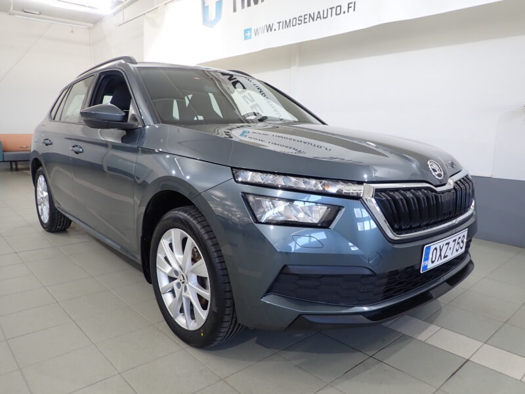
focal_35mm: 25
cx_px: 262
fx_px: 379
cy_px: 197
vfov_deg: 54.9
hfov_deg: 69.4
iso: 160
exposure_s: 1/60
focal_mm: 4.5
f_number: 2
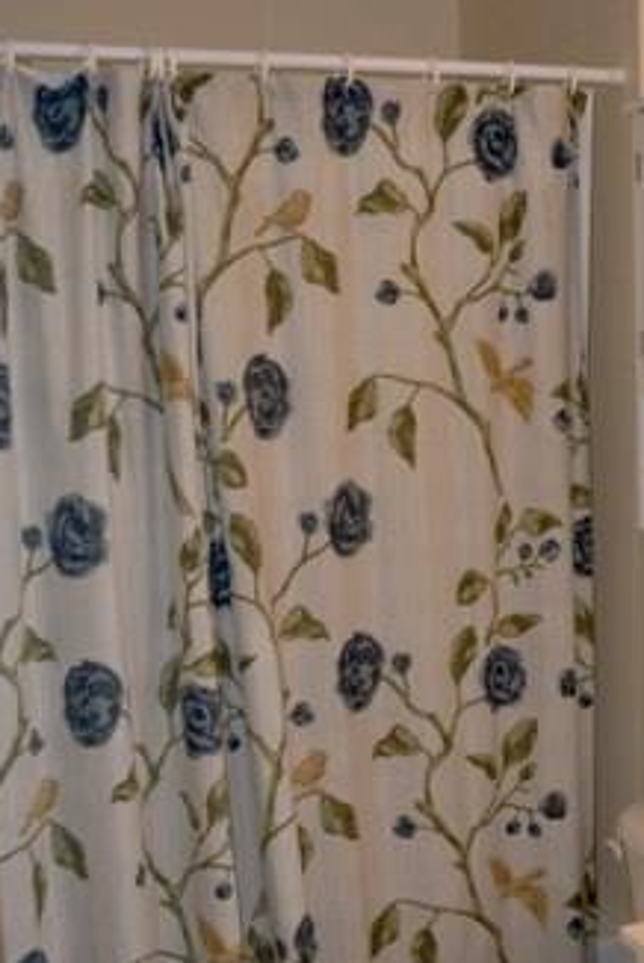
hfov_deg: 25.2
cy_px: 614
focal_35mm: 53
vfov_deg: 37.2
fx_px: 1419
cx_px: 507
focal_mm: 18
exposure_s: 1/80
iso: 100
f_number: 3.5
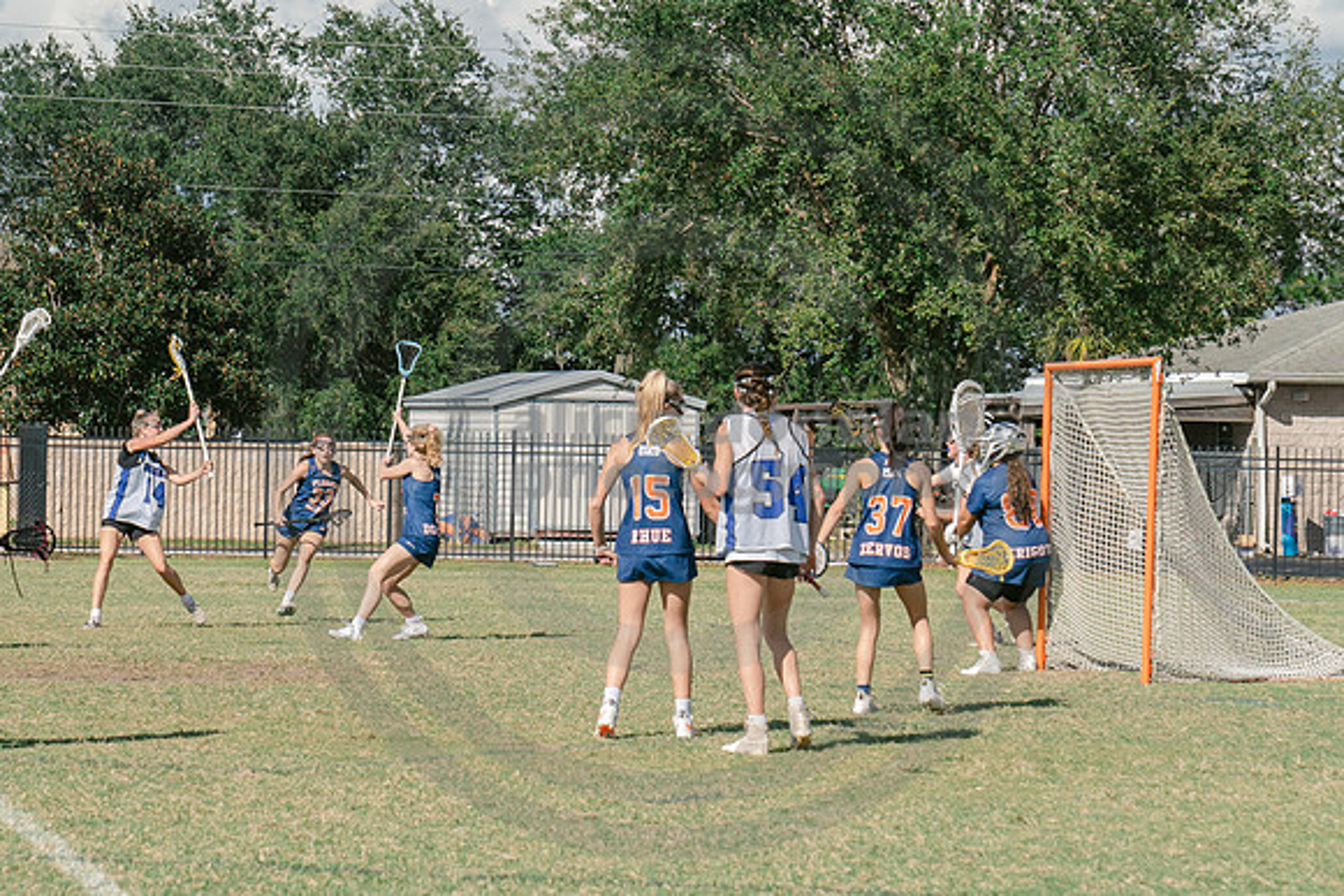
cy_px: 455
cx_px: 455
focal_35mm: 135
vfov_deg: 10.2
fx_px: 5038
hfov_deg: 15.2
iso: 250
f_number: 5.6
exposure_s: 1/1250
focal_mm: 70
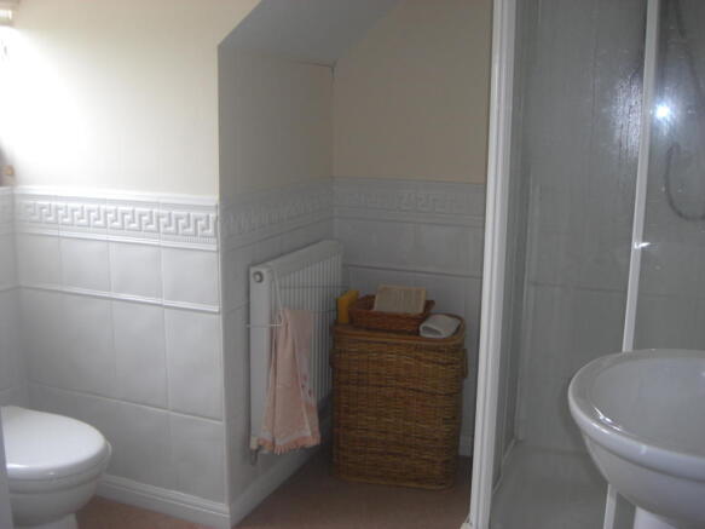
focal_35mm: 38
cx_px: 352
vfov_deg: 37.7
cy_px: 264
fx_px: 774
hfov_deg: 49.0
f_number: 2.8
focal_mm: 7.9
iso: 200
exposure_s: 1/60
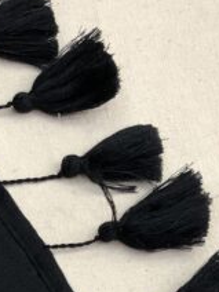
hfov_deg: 10.4
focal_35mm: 135
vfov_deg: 13.3
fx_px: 1139
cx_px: -150
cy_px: 507
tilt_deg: -72.7
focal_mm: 4
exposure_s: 1/33
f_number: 1.8
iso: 32
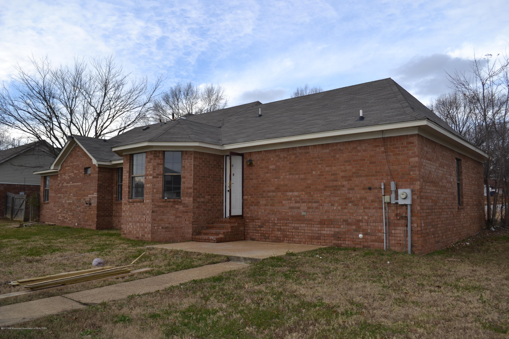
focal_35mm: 27
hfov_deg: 67.4
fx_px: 382
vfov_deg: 47.9
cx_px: 254
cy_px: 170
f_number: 5
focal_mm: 18
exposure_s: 1/200
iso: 100
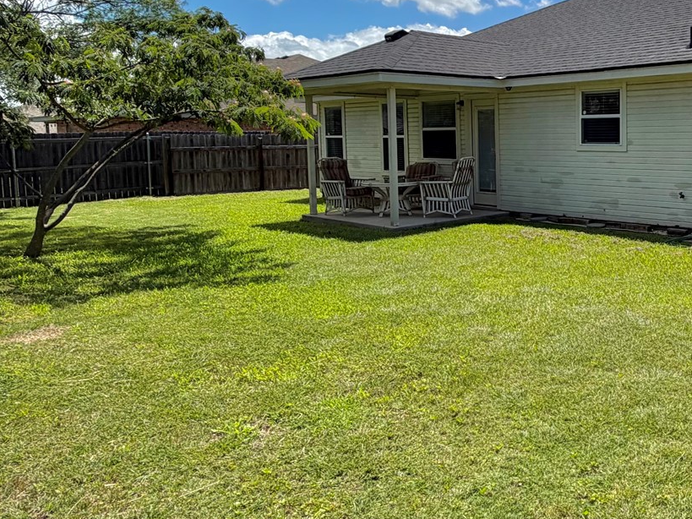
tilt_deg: -4.6
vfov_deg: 40.3
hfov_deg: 47.5
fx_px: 700
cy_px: 187
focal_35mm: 35
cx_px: 618
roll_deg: +0.3
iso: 20
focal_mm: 2.22
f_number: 2.2
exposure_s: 1/985
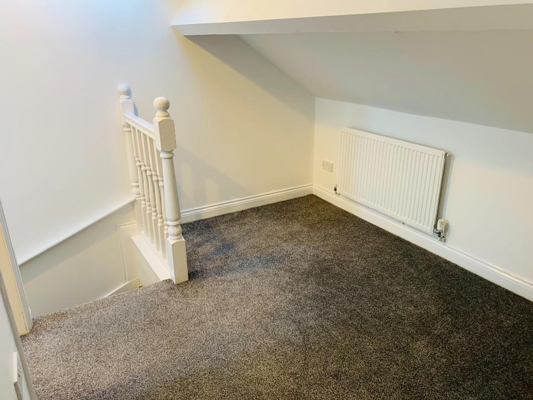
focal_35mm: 26
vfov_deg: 53.1
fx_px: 400
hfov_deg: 67.3
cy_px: 200
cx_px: 266
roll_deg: +0.3
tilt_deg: -23.7
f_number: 1.8
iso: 125
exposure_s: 1/50
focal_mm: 4.25
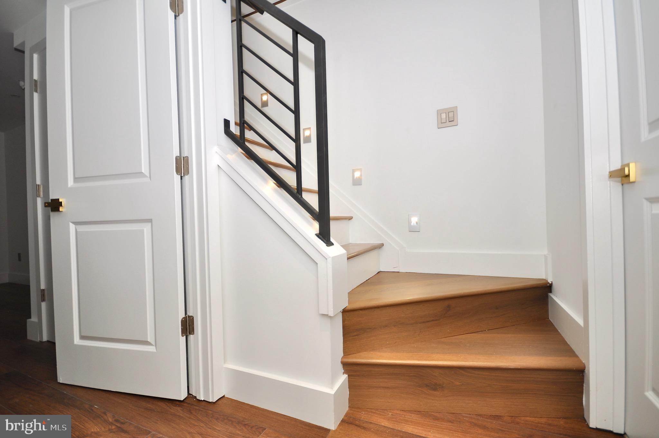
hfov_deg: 100.5
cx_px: 330
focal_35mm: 15
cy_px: 219
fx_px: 274
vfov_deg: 77.2
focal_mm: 10
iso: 100
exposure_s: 1/60
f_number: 4
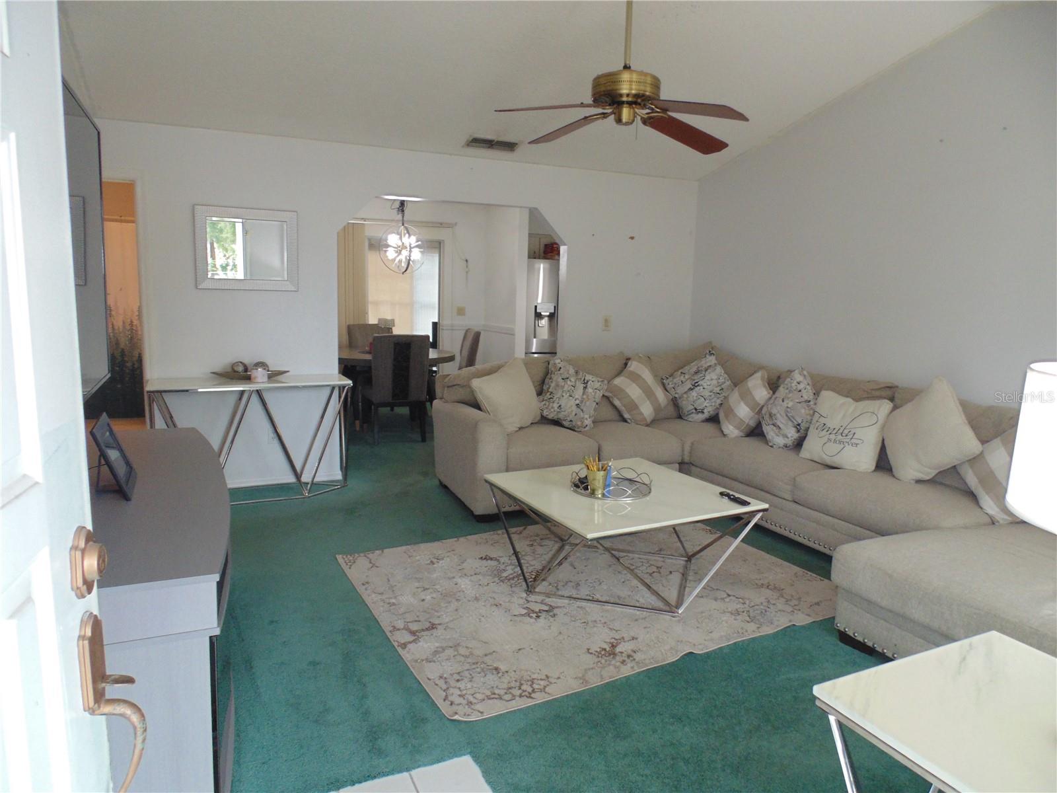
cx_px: 528
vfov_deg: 61.1
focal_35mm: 22
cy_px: 396
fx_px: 672
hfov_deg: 76.4
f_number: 3.1
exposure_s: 1/30
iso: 200
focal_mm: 4
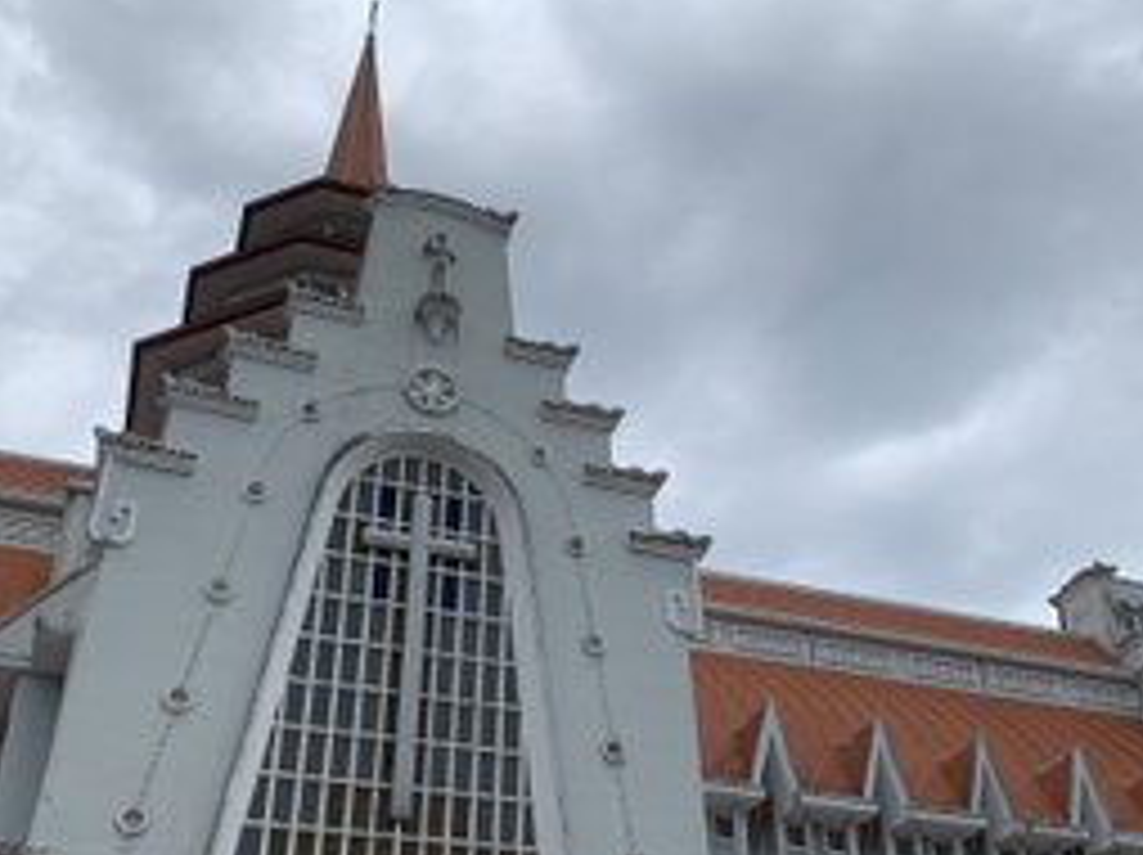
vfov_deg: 34.7
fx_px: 1353
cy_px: 572
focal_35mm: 41
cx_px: 608
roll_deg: -0.9
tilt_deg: +28.1
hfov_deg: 45.8
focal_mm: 4.25
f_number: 1.8
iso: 25
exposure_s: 1/4098
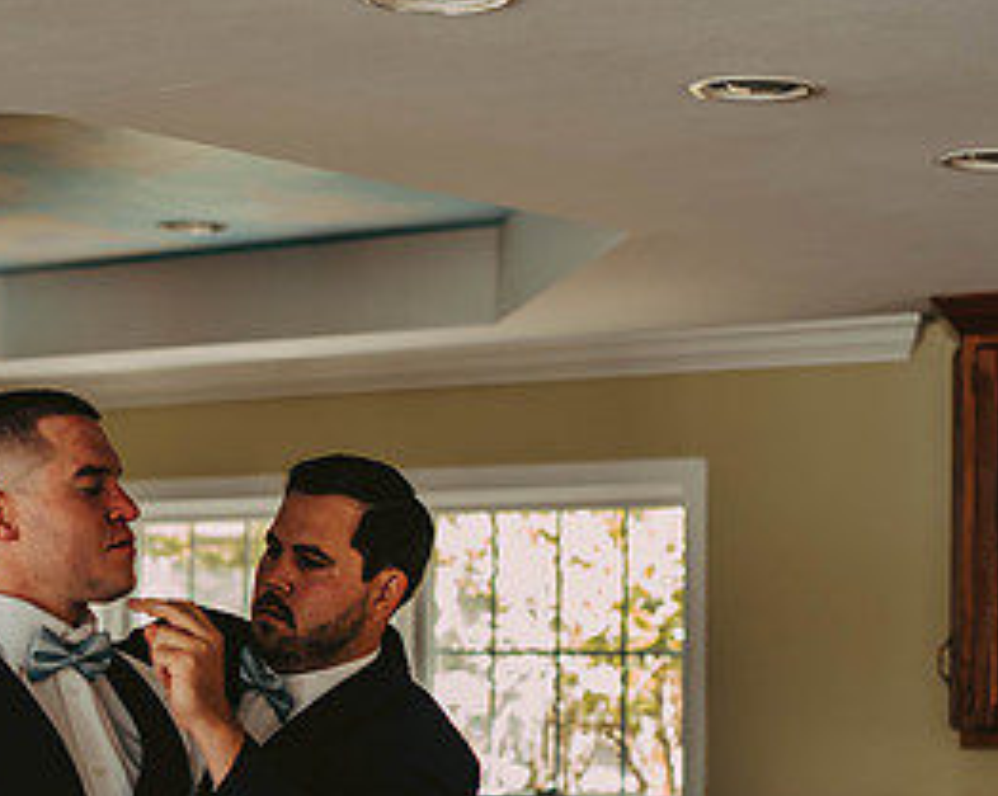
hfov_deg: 18.3
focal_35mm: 104
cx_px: 198
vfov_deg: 14.7
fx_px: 3068
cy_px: 661
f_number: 2
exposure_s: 1/160
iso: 640
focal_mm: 50
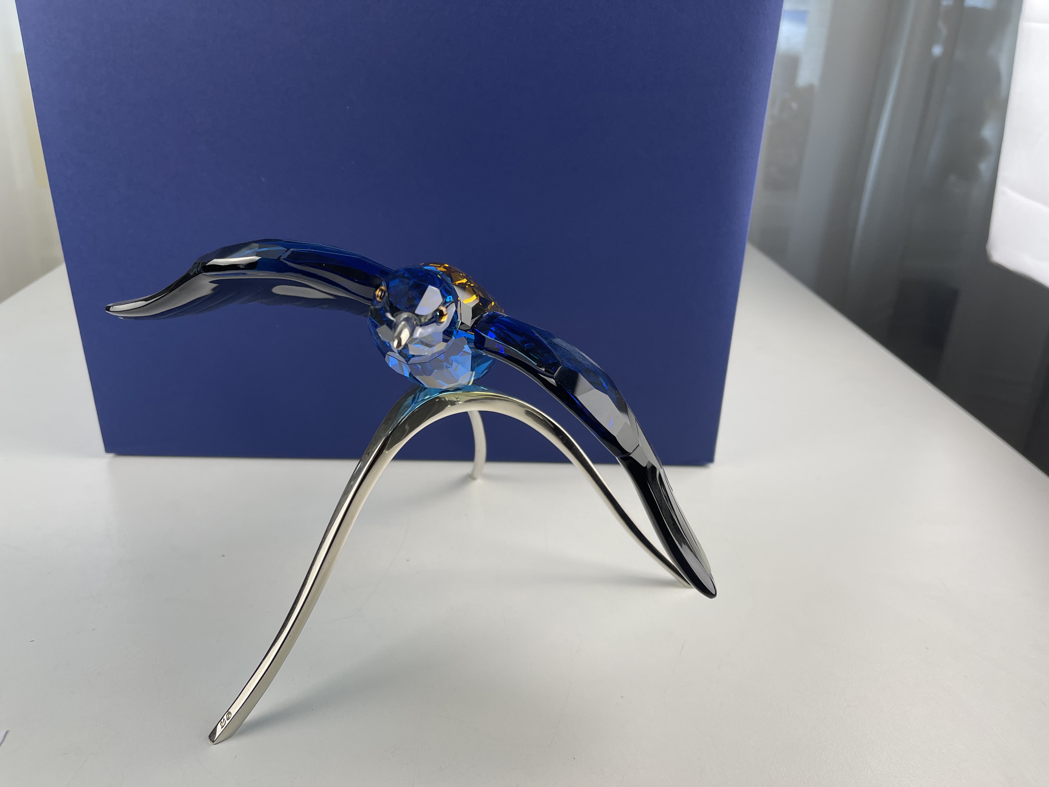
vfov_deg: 54.9
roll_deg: -2.4
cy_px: 394
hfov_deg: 69.4
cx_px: 524
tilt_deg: -25.9
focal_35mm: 25
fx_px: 758
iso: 32
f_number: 1.6
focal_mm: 5.1
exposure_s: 1/142
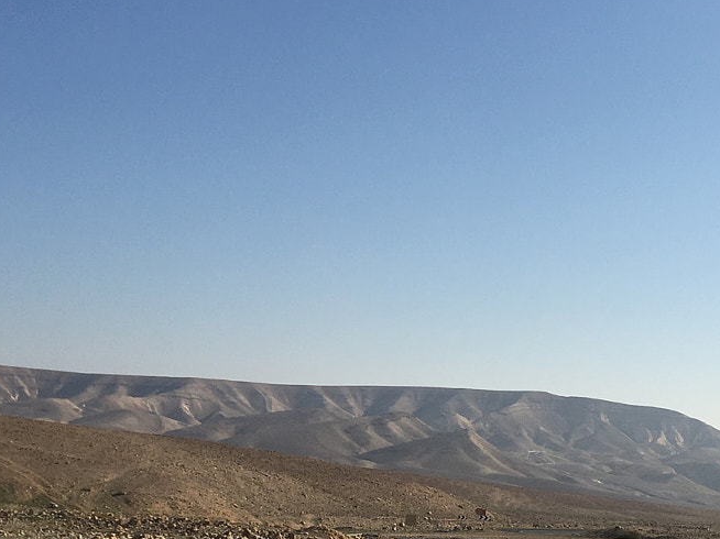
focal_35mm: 71
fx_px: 1476
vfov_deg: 20.5
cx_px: 501
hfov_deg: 27.2
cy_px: 416
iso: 25
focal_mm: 4.15
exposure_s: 1/3497
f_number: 2.2
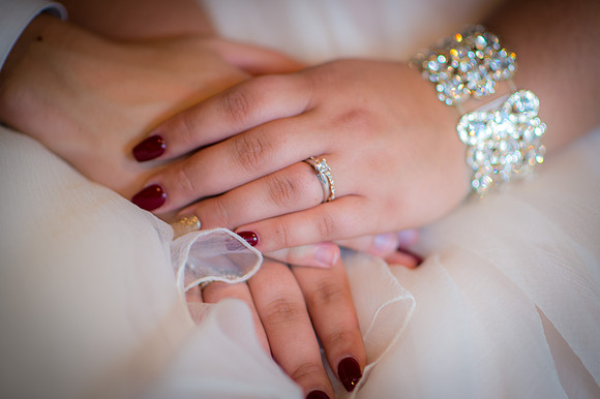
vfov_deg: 12.3
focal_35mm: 111
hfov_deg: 18.4
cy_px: 205
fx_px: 1847
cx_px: 323
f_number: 1.4
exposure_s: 1/45
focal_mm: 85
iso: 200
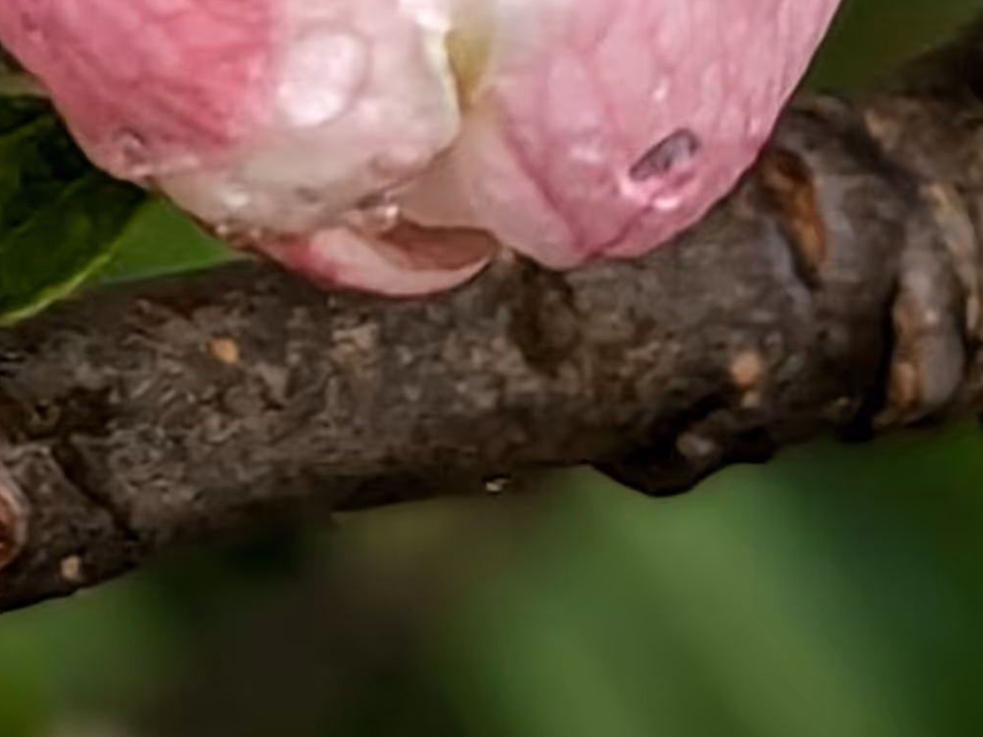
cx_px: -122
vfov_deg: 12.0
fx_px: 2754
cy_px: -1074
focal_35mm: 97
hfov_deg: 19.3
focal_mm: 6.81
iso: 44
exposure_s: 1/640
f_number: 1.9
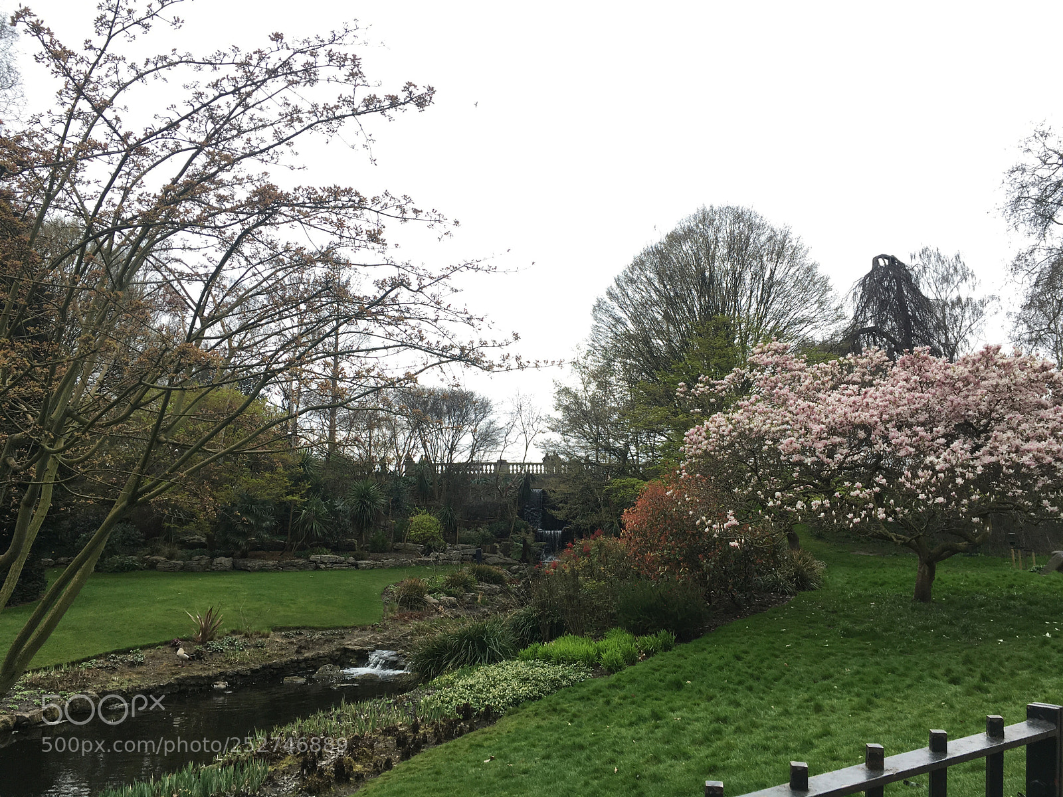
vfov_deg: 48.2
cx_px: 532
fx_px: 891
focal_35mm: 29
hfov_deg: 61.7
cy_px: 398
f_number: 2.2
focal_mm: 4.15
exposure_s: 1/159
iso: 25
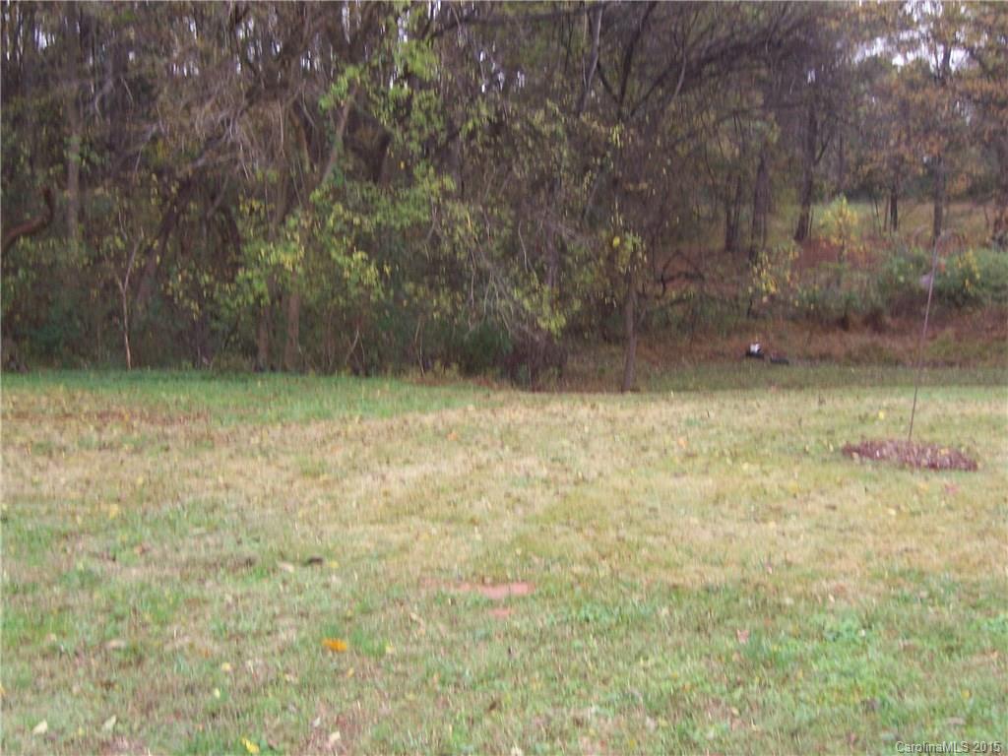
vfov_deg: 32.2
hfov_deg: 42.1
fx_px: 1310
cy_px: 378
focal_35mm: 45
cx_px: 504
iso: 160
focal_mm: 7.7
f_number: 3.2
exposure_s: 1/60
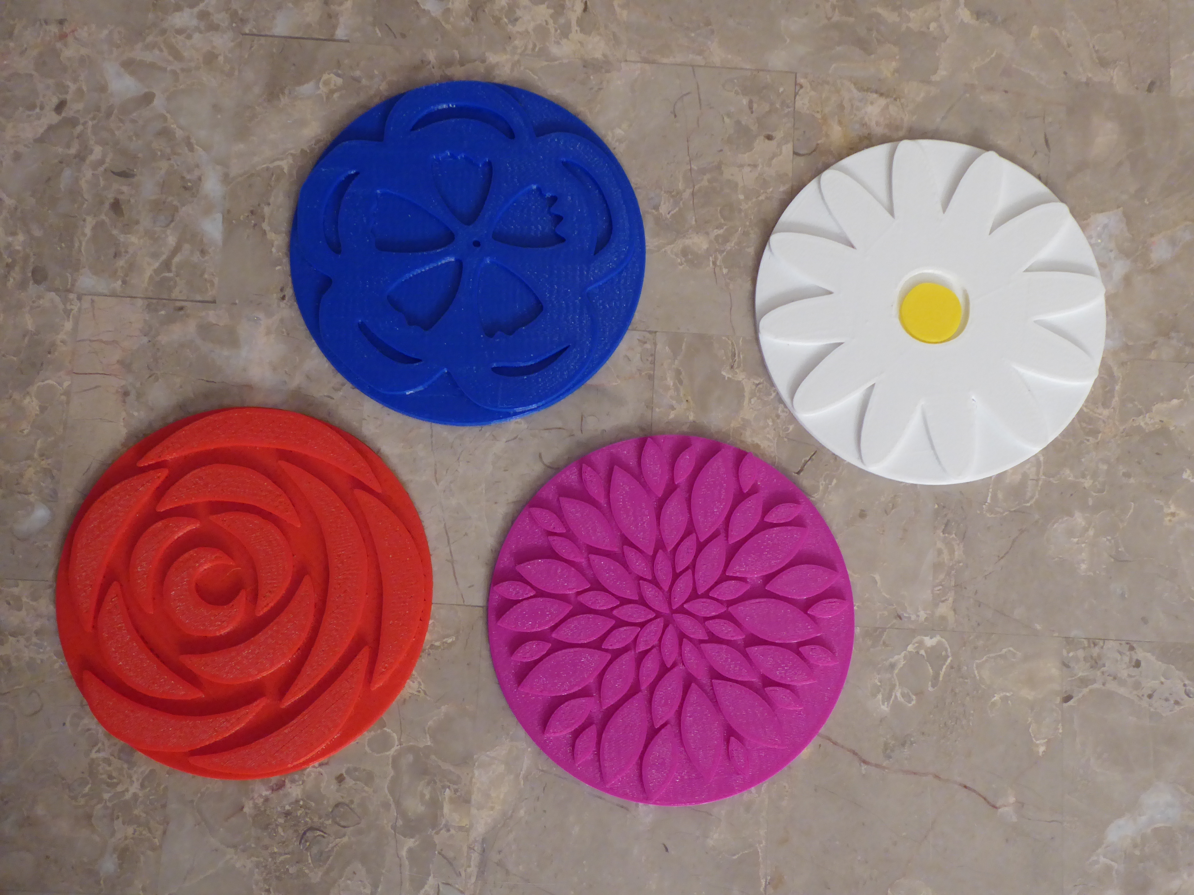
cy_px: 448
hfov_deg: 44.8
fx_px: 1449
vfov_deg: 34.3
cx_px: 597
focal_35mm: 42
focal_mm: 7.2
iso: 400
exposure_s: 1/5
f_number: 3.8
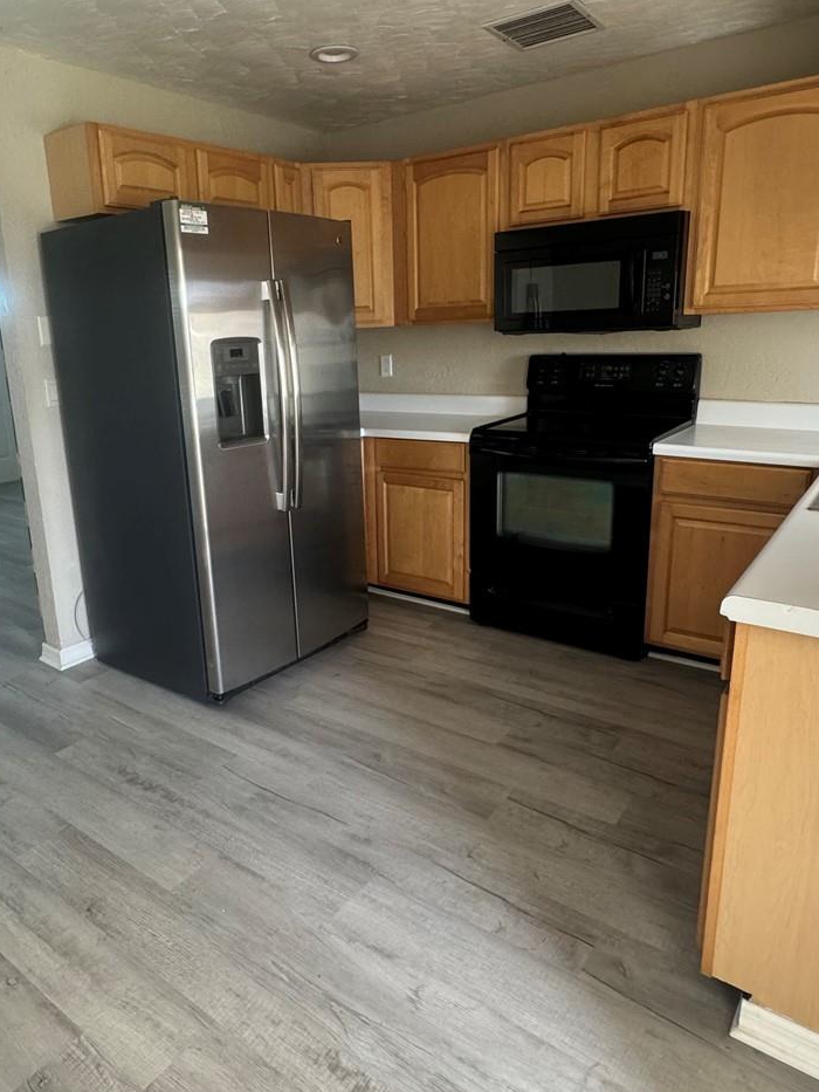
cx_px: 342
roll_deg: +2.5
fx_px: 757
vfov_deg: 71.5
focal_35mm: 24
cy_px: 513
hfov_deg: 56.5
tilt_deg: -14.2
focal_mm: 2.22
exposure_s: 1/64
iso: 320
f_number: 2.2
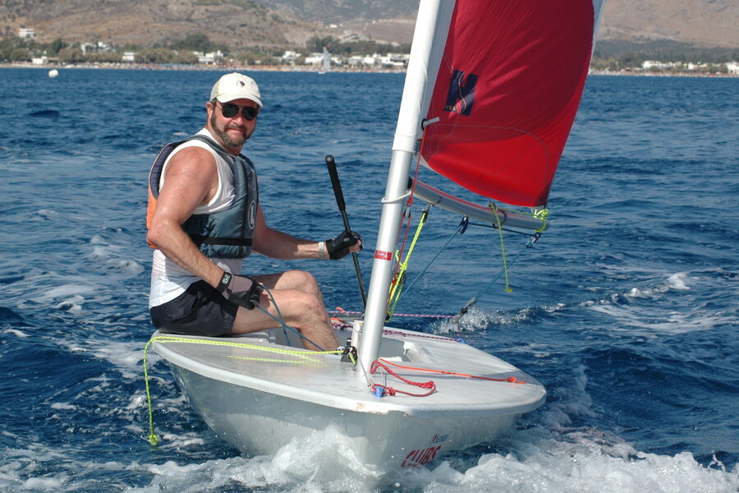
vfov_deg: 13.0
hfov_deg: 19.5
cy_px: 246
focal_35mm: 105
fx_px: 2155
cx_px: 370
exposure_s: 1/400
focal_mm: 70
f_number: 10
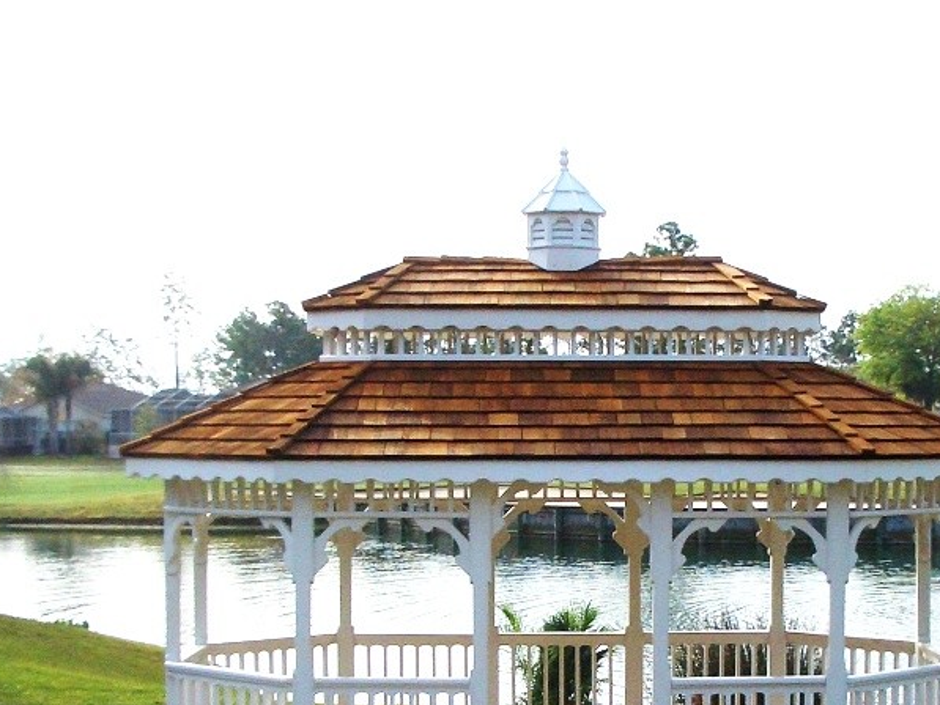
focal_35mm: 60
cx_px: 554
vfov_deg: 24.0
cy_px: 590
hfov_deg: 32.1
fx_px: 1630
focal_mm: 5.8
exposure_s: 1/640
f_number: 4.3
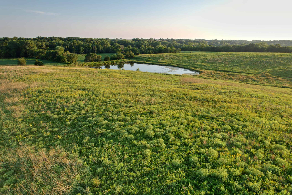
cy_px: 98
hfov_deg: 78.6
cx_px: 146
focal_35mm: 22
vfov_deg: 57.2
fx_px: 178
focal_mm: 8.4
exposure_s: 1/640
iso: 100
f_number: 2.8
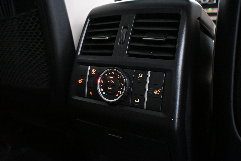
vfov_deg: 43.6
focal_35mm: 30
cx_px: 120
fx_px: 201
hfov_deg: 61.9
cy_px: 80
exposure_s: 1/50
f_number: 3.8
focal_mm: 20
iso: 12800
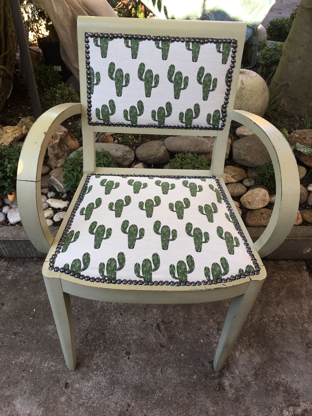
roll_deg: -2.1
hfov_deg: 48.2
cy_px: 208
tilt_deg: -39.3
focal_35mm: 29
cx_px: 156
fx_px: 349
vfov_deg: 61.7
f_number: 2.2
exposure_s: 1/100
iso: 25
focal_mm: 4.15
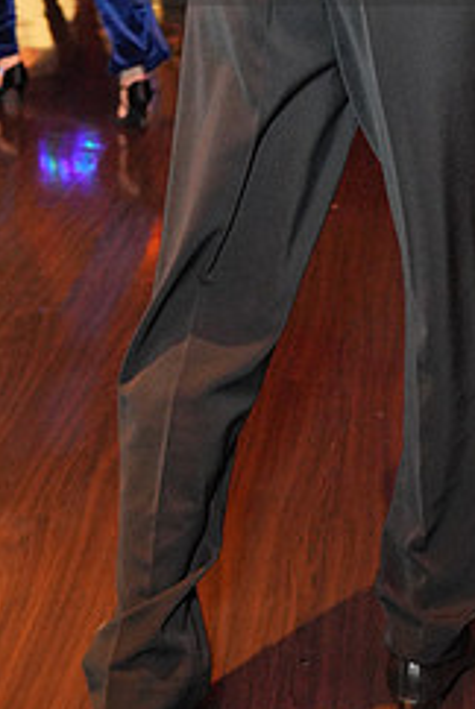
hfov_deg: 16.7
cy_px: -91
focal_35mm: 79
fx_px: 1559
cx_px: 535
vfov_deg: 23.8
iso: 4000
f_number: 4
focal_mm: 33
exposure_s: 1/125
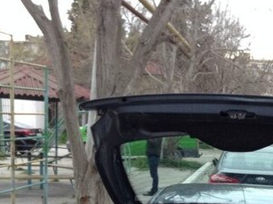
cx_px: 226
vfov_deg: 20.0
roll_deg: -3.6
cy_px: 209
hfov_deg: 26.8
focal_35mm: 71
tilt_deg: -10.5
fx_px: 559
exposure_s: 1/24
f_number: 2.4
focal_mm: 3.3
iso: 100
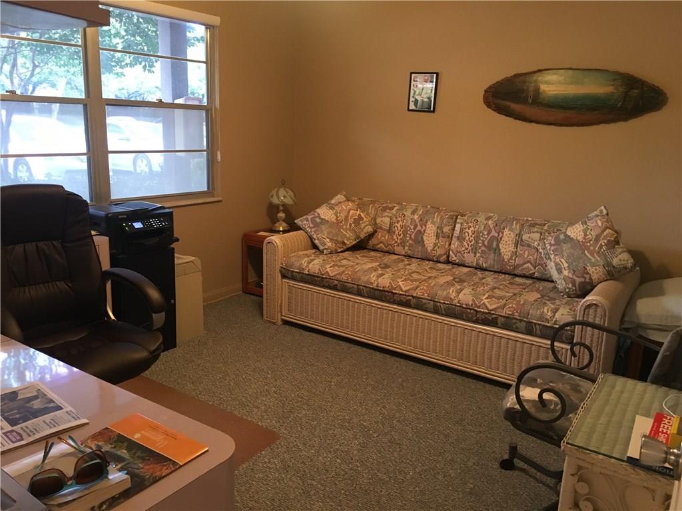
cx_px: 341
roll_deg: -3.7
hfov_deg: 61.7
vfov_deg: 48.2
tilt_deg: -13.4
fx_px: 571
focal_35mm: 29
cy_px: 256
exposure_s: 1/20
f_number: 2.2
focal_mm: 4.15
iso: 200
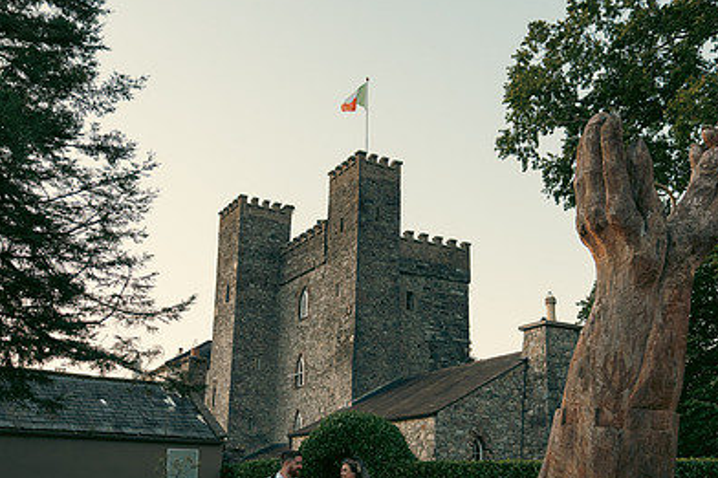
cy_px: 327
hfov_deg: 51.9
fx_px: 738
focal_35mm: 37
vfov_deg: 35.5
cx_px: 381
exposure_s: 1/200
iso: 500
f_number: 3.5
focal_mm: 25
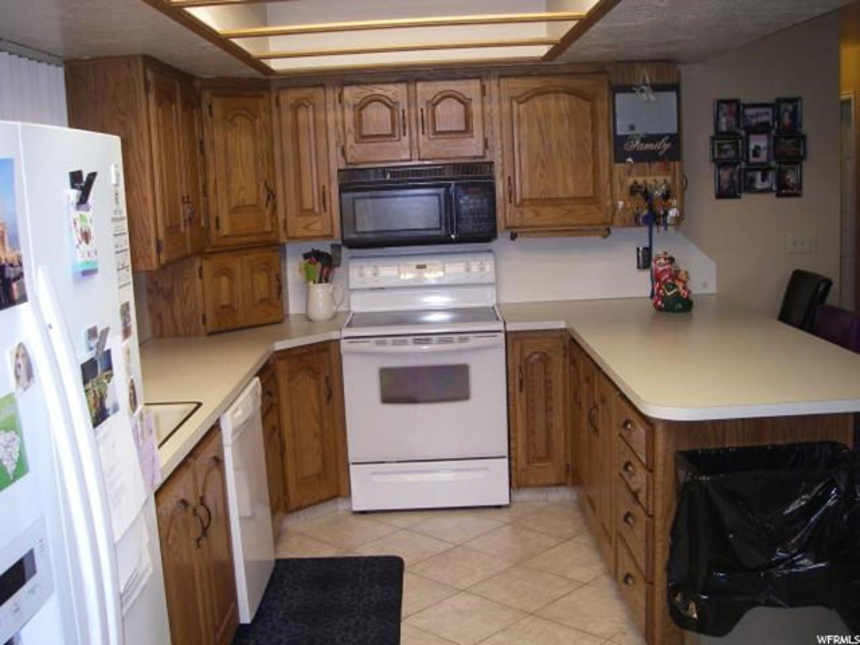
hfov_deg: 49.0
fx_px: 944
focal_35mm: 38
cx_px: 430
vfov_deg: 37.7
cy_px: 322
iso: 160
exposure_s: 1/40
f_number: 3.3
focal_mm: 6.3
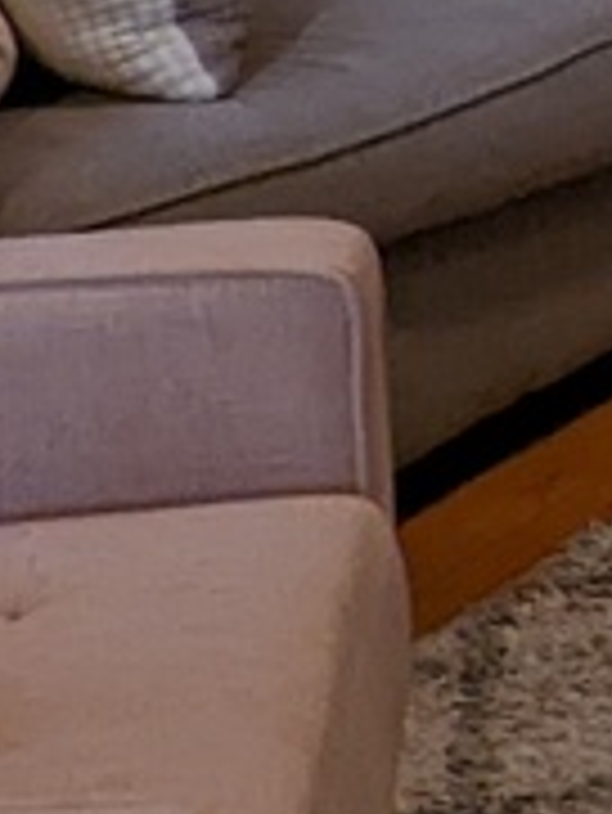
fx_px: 2990
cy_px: -468
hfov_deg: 10.4
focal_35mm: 127
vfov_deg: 14.3
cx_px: 1354
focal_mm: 2.35
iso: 271
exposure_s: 1/24
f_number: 2.2
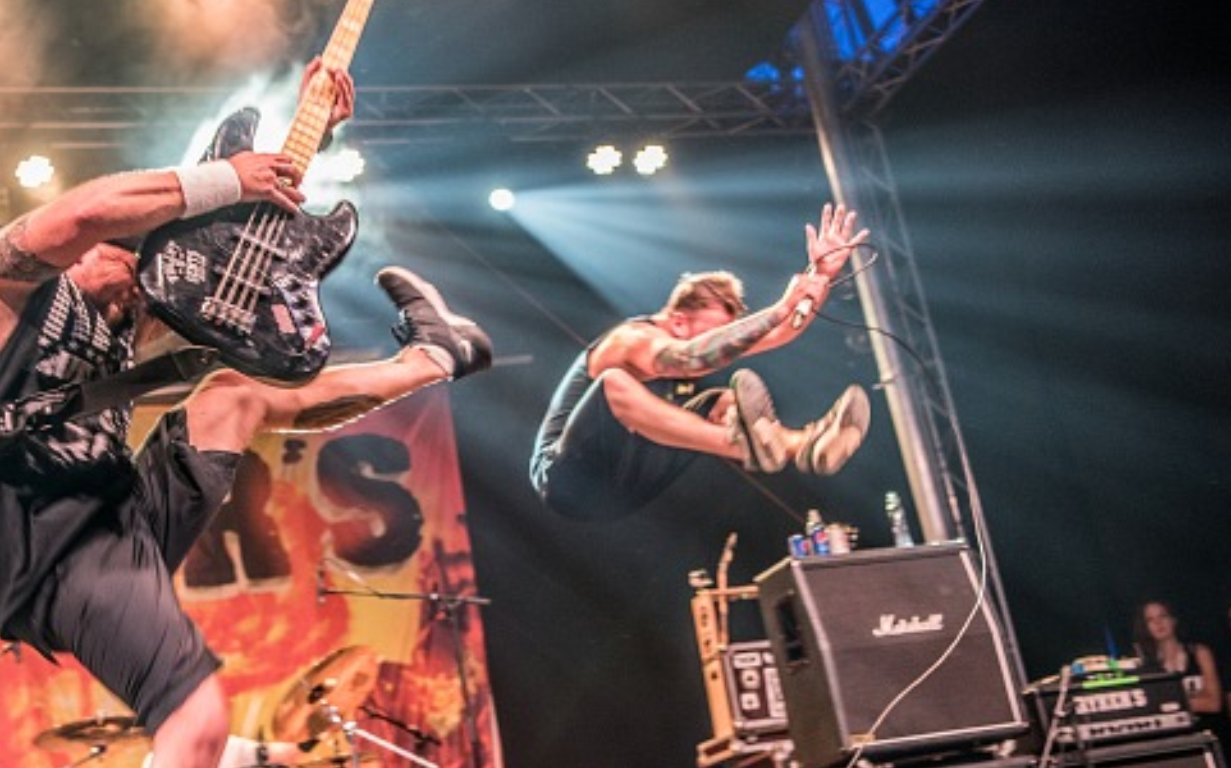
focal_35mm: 55
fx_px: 1844
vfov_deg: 23.4
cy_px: 539
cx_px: 430
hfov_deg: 36.6
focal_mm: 36
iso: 1250
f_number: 2.8
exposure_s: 1/100
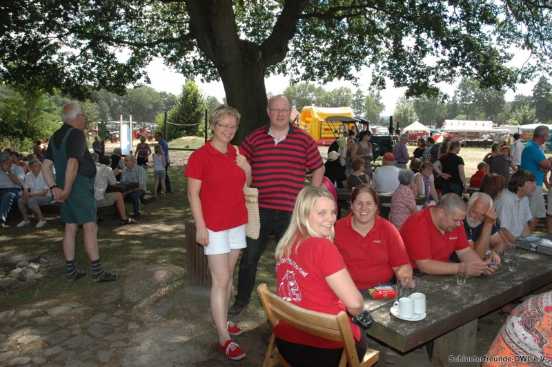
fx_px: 414
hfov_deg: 67.4
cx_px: 276
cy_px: 184
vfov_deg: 47.9
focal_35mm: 27
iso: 400
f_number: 5.6
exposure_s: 1/500
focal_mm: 18
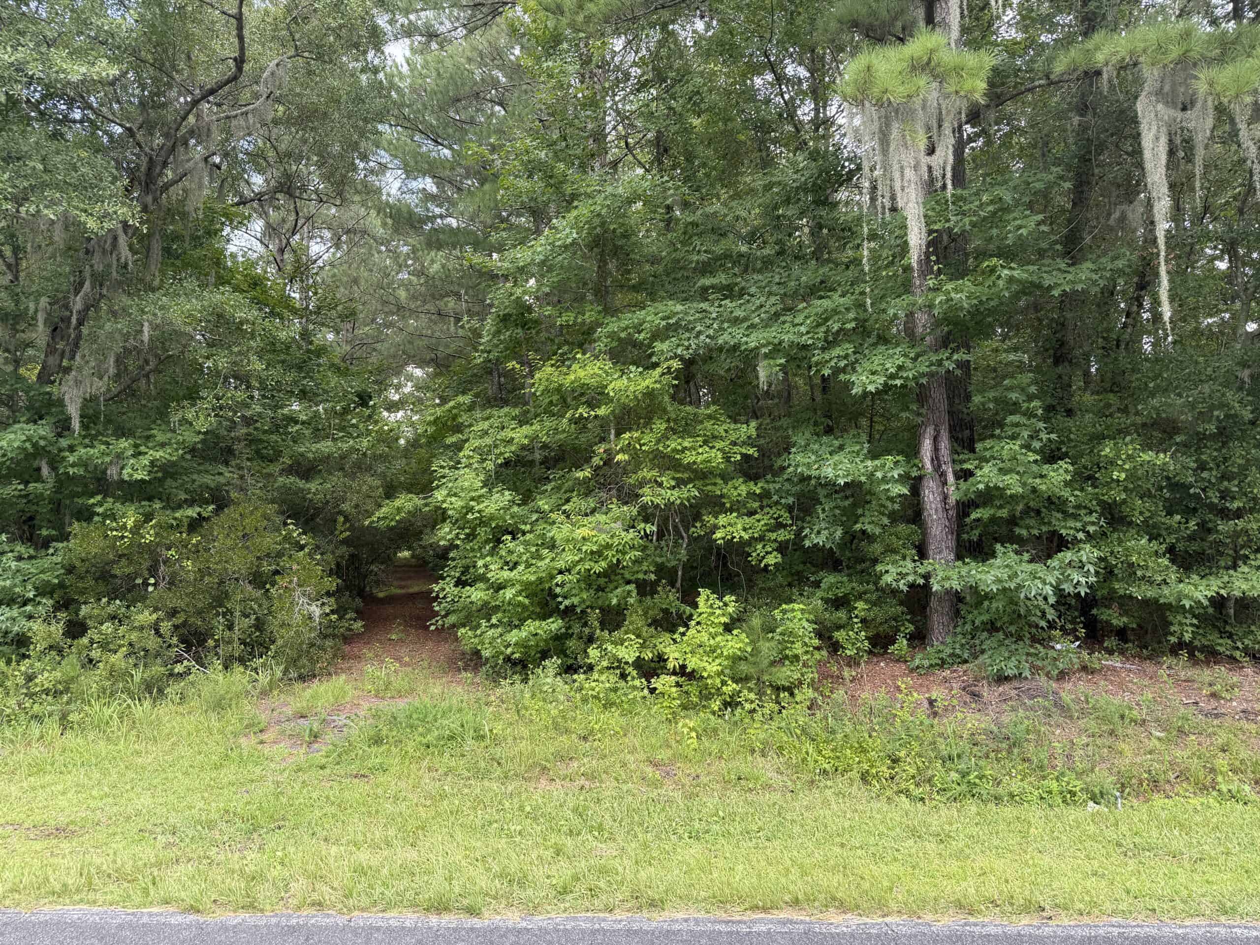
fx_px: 874
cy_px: 472
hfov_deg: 71.6
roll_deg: +1.9
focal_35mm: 24
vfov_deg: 56.8
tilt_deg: +6.1
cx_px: 630
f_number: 1.78
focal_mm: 6.76
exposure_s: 1/170
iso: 100
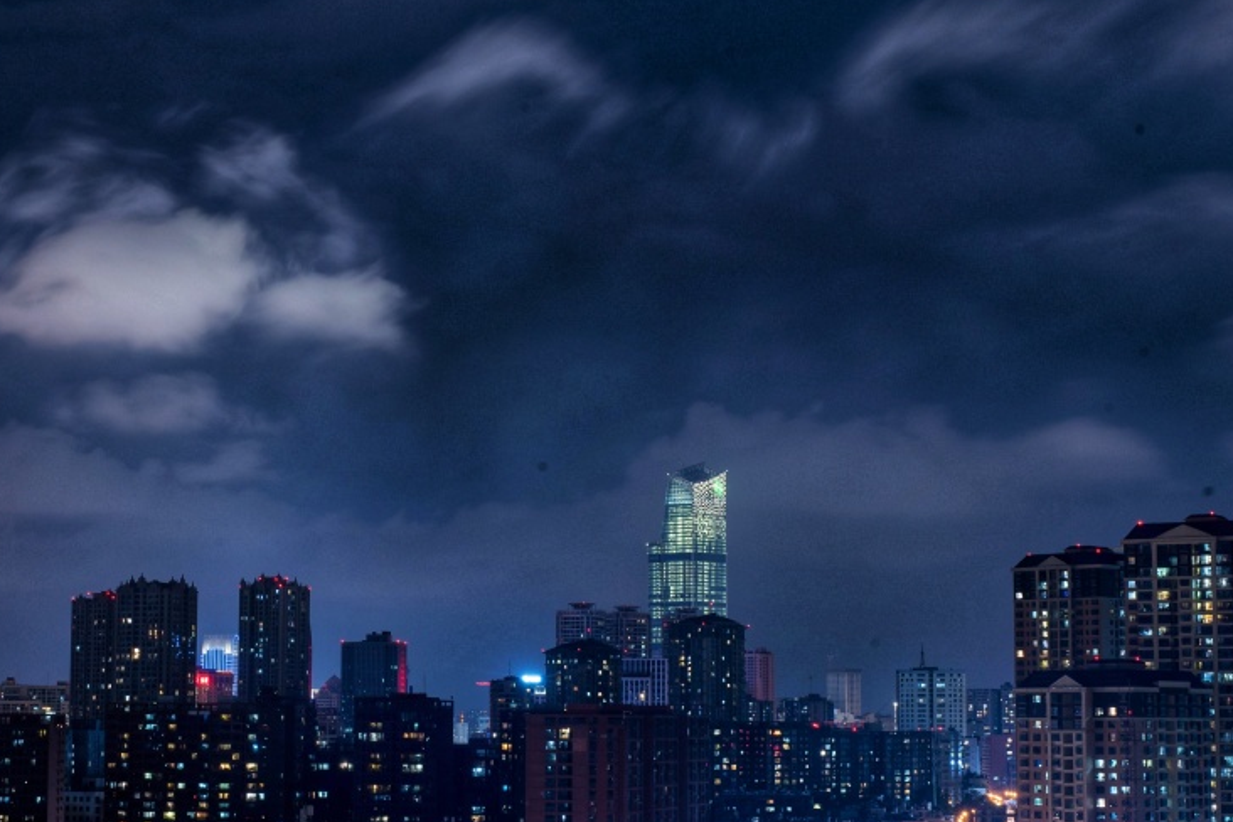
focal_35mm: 82
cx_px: 554
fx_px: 2808
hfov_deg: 24.8
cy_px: 410
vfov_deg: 16.7
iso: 100
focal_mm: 50
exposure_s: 10
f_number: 16
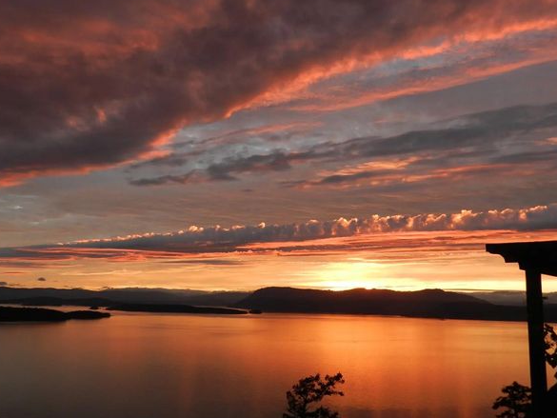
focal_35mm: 35
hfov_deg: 52.6
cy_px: 198
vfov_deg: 40.7
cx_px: 275
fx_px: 563
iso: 160
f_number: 3.7
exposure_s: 1/100
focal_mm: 5.6
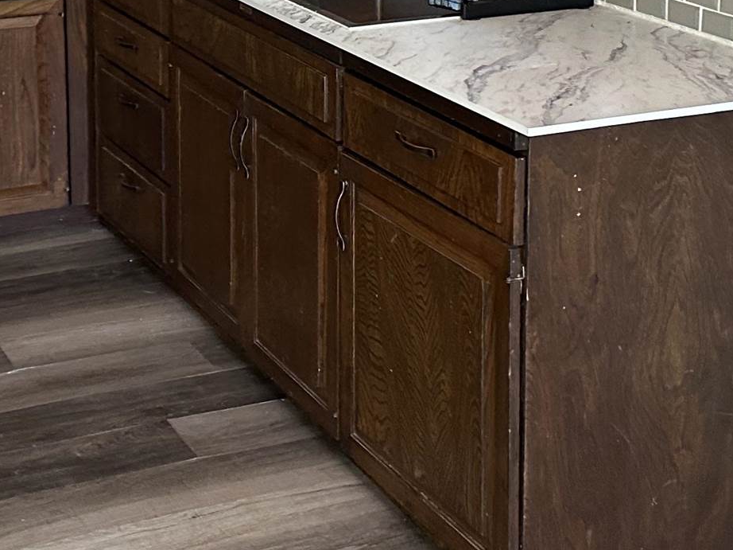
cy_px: -36
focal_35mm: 80
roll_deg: +0.3
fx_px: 1694
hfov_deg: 24.3
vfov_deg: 17.8
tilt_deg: -10.0
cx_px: 241
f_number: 1.78
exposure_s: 1/60
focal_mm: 6.86
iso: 320
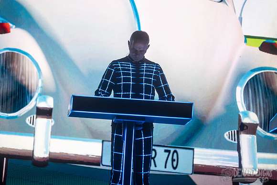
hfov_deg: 8.5
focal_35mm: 243
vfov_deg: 5.7
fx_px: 1870
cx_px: 124
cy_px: 73
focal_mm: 200
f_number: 3.2
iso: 2500
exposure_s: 1/320
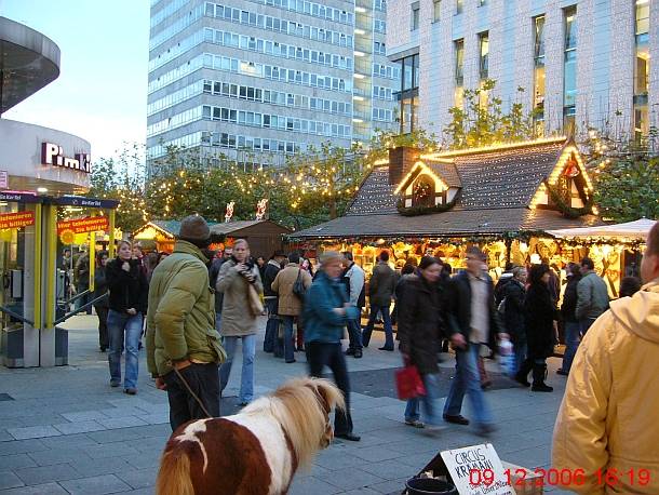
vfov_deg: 40.7
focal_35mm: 35
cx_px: 330
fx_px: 667
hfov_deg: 52.6
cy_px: 248
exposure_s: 1/15
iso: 160
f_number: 2.8
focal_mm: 5.8
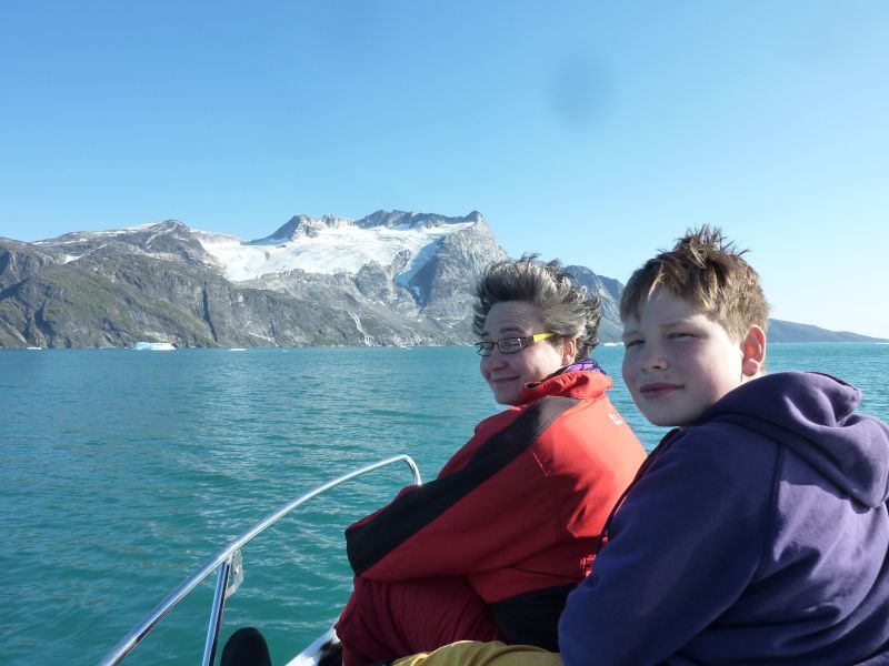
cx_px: 444
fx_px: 642
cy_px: 333
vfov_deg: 54.9
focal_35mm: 25
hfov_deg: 69.4
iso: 125
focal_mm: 4.1
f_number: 4
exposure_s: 1/500
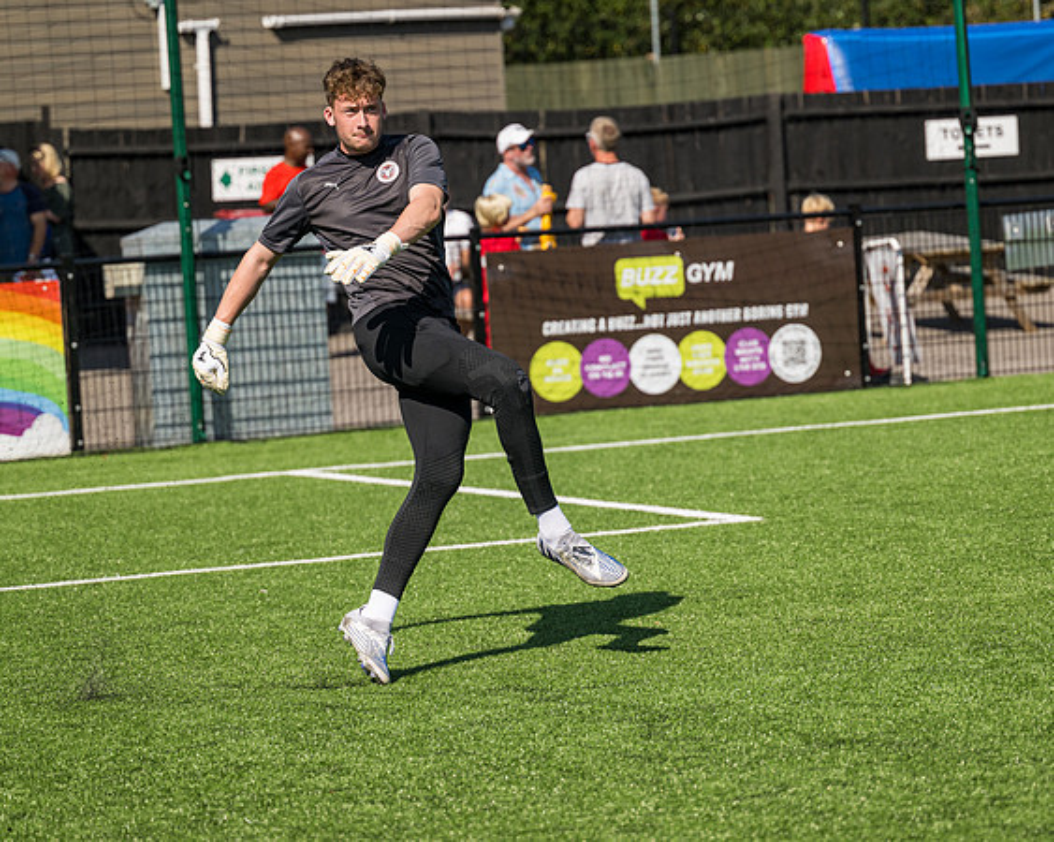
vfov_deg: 10.2
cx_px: 527
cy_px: 421
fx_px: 4741
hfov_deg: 12.7
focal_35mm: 152
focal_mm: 135
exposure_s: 1/2500
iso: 200
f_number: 4
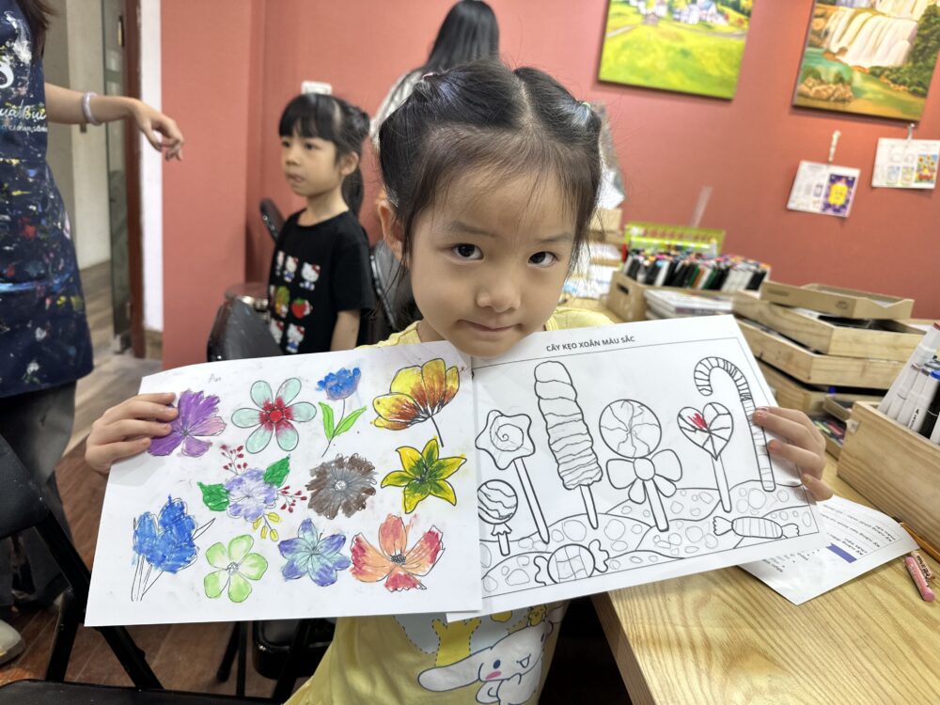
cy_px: 352
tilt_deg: -14.9
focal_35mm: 24
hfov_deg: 71.6
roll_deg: -6.6
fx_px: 652
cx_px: 470
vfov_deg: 56.8
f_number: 1.78
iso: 80
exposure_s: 1/100
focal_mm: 6.86
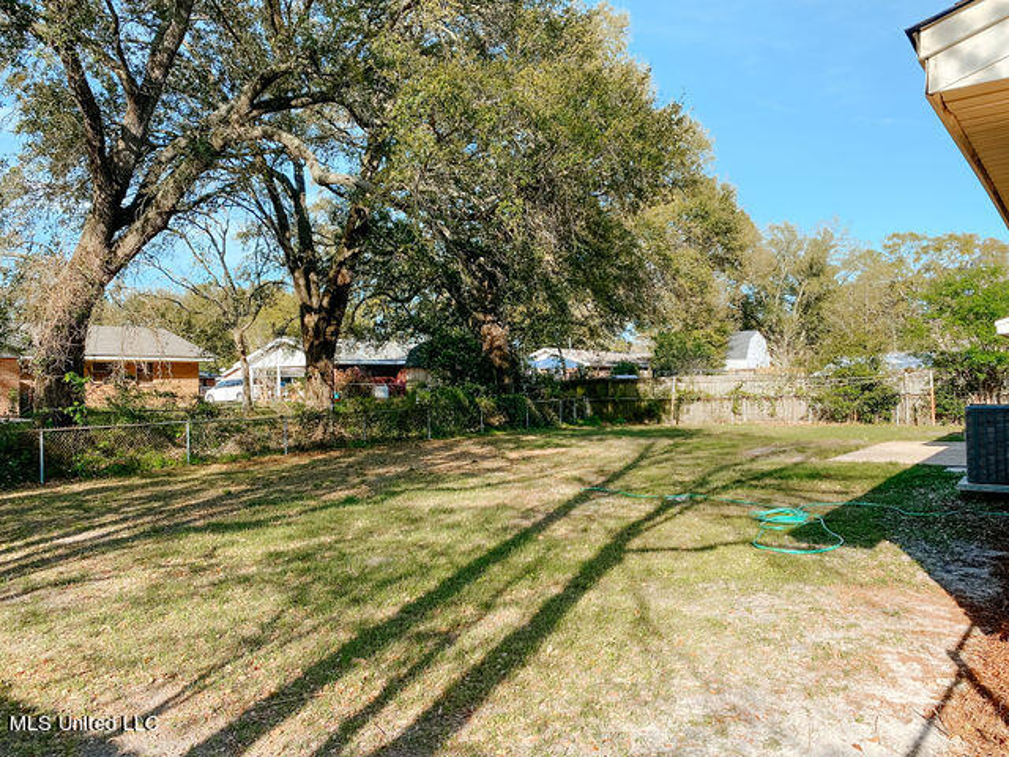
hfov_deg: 67.3
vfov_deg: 53.1
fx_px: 758
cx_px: 504
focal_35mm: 26
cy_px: 378
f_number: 1.8
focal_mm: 4.25
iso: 32
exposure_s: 1/1100
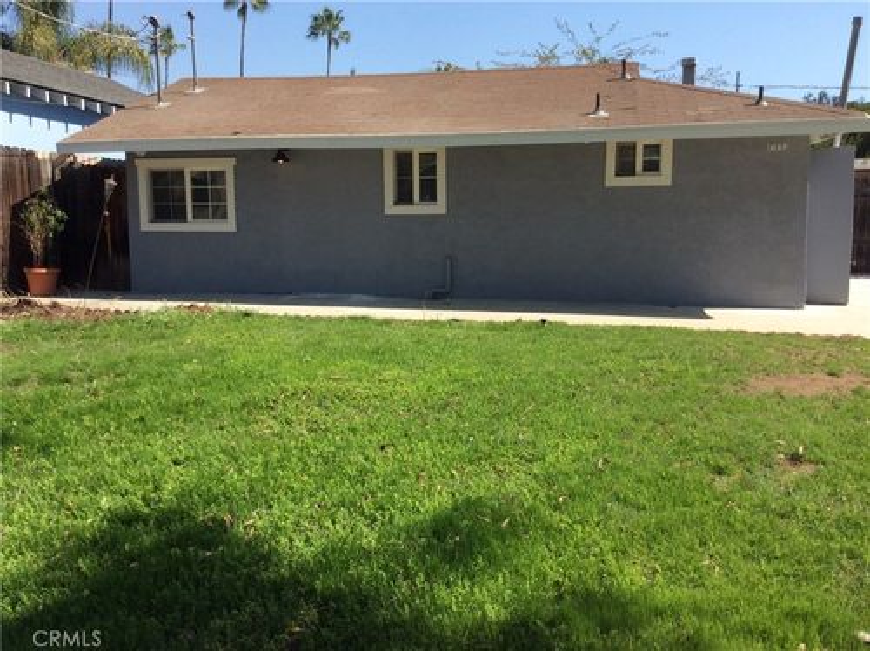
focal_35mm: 32
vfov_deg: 44.1
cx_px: 435
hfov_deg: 56.9
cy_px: 326
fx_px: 803
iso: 32
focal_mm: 3.3
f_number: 2.4
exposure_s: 1/1059
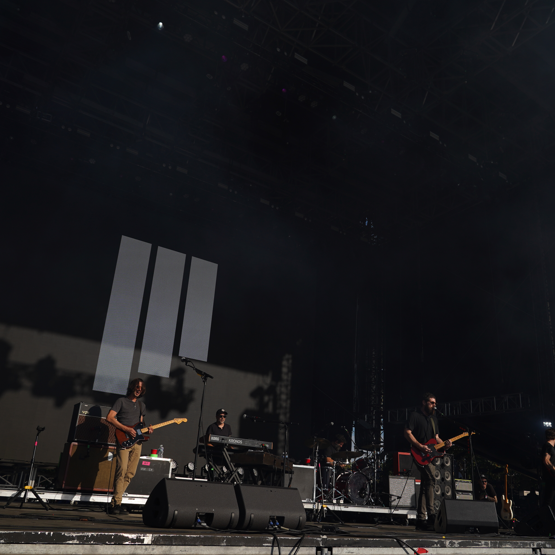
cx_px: 306
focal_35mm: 31
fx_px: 562
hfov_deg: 52.4
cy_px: 275
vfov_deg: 52.5
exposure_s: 1/640
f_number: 8
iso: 100
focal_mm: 24
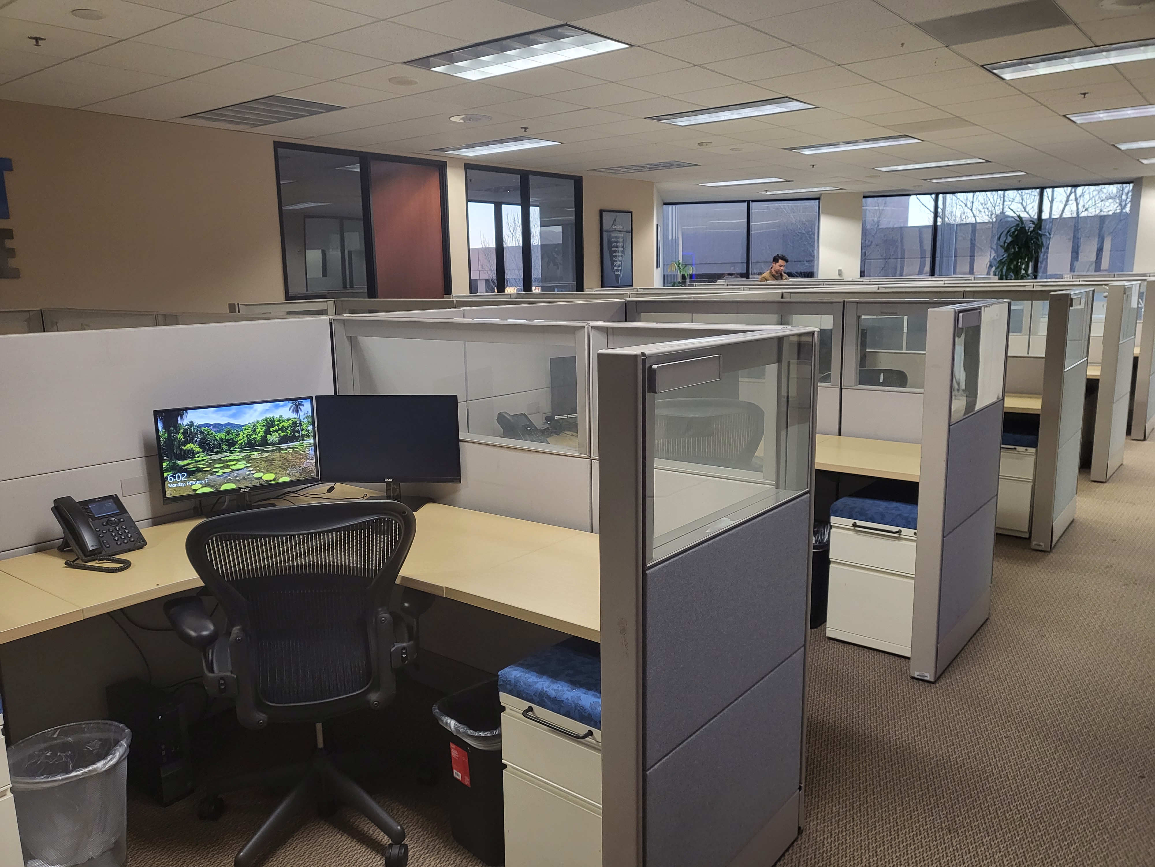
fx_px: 868
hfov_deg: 67.3
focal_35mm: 26
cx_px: 578
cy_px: 434
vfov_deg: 53.1
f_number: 1.8
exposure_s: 1/40
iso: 200
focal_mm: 4.25
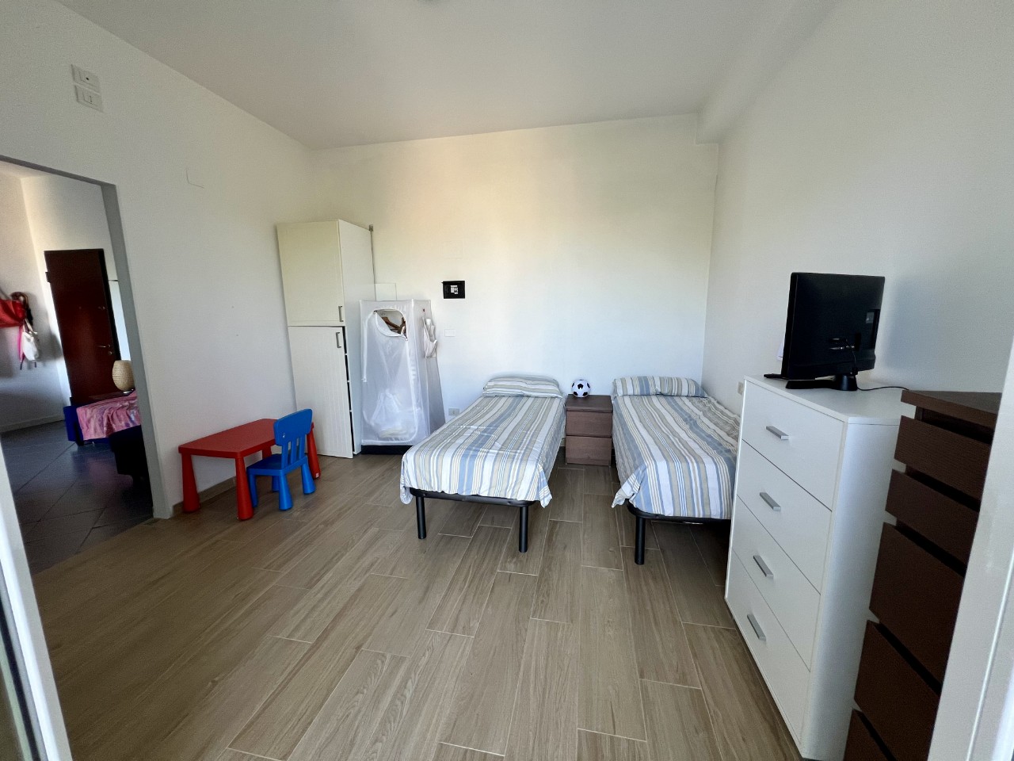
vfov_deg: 89.9
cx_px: 507
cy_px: 380
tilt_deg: -10.4
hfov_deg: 106.2
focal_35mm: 13
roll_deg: +0.1
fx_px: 381
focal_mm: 1.57
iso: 100
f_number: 1.8
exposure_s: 1/99
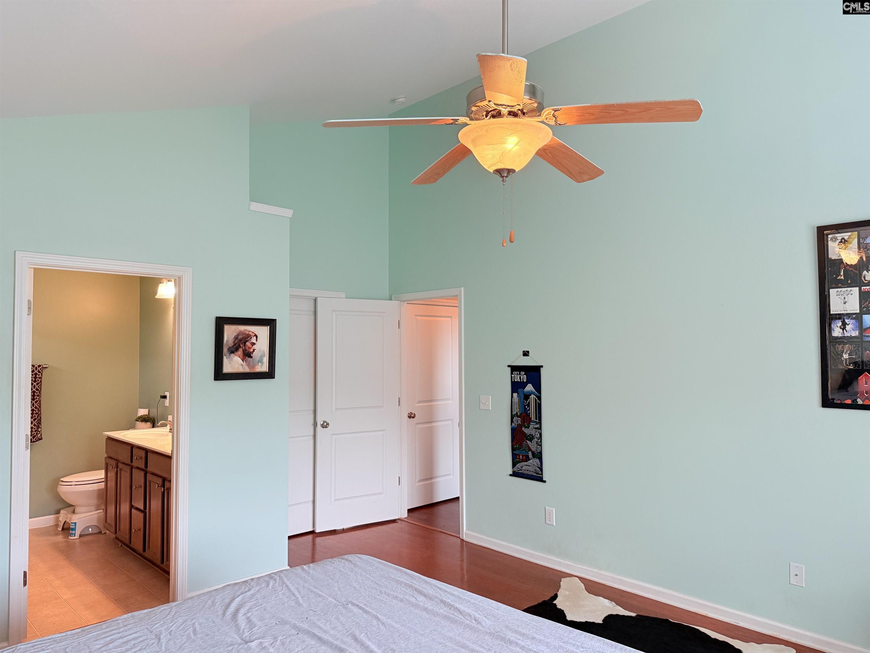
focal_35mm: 24
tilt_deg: +2.6
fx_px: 603
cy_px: 326
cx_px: 435
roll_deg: -0.1
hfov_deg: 71.6
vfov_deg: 56.8
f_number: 1.78
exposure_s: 1/227
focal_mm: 6.76
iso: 200
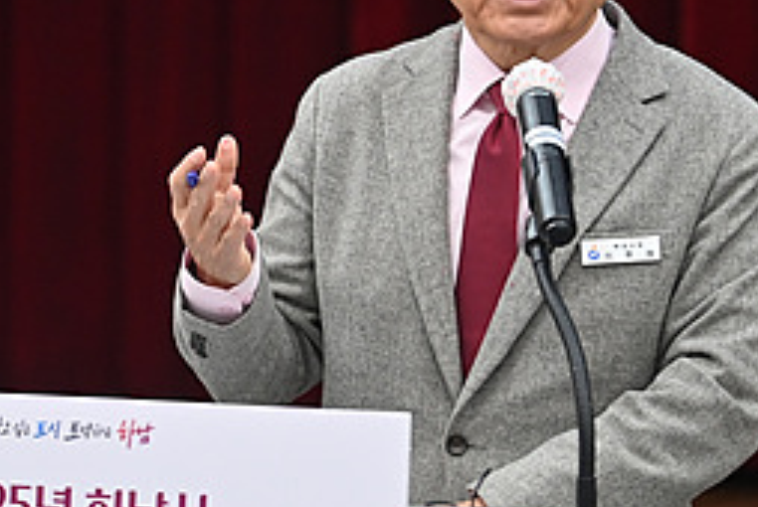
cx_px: 155
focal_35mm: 302
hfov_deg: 6.8
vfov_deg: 4.6
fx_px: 6366
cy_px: 183
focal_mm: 120
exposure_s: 1/125
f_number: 2.8
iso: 800
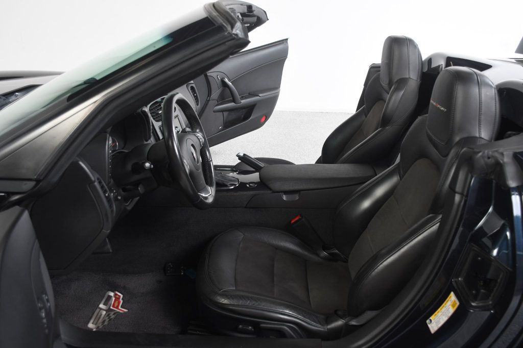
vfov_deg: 39.9
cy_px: 174
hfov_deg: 57.2
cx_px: 262
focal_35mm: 33
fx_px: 479
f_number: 5
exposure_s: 1/160
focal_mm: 22
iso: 100
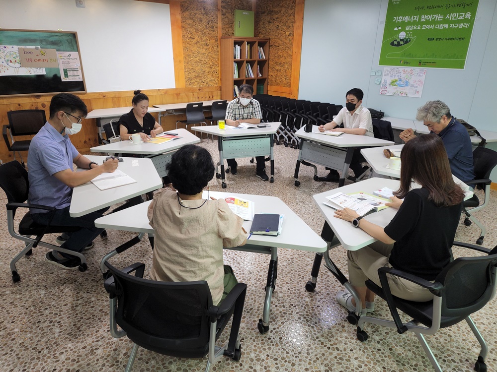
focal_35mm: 23
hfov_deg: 73.9
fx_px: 330
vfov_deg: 58.9
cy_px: 186
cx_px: 248
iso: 320
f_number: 1.8
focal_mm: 6.4
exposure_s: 1/60
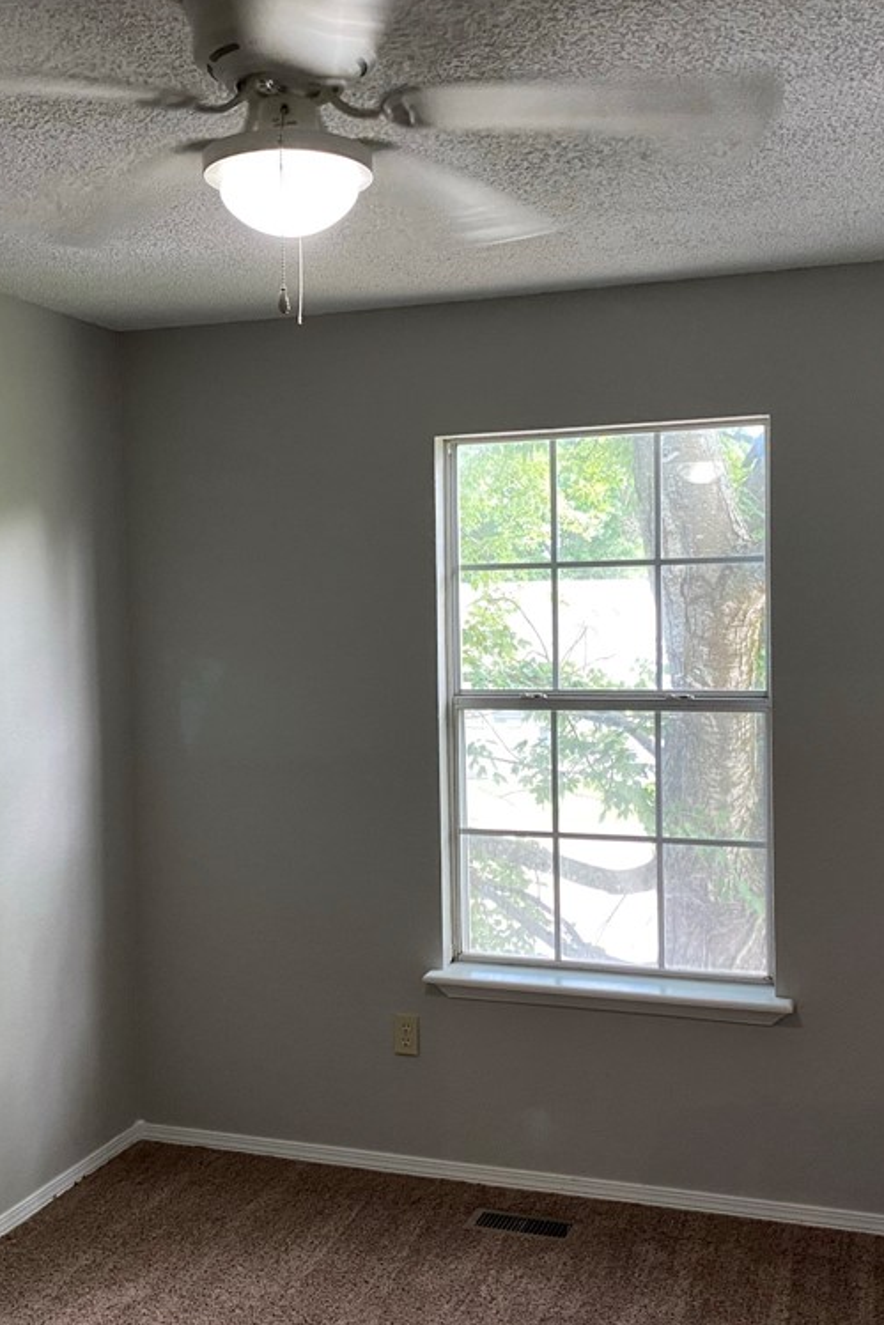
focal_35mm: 37
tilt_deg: -2.5
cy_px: 659
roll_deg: +1.2
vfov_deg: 51.9
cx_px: 436
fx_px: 1362
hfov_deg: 36.0
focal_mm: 4.25
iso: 250
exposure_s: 1/60
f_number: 1.8
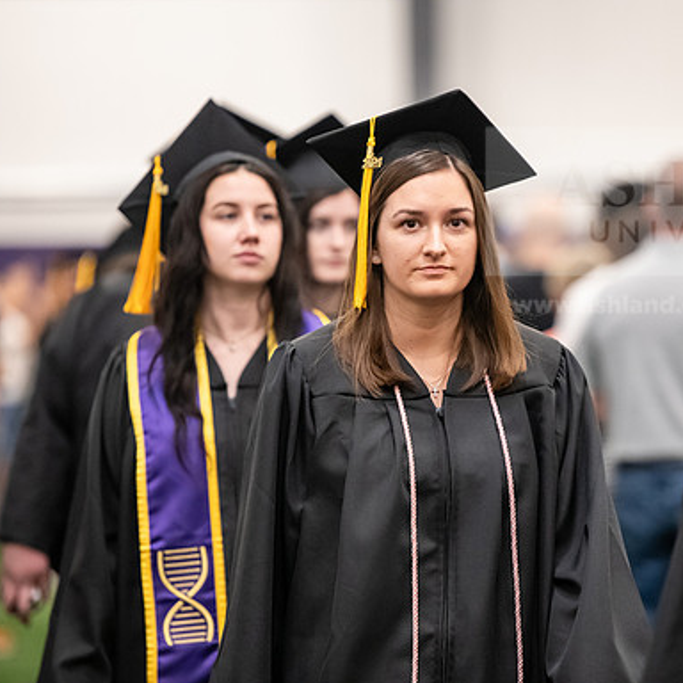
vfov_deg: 7.6
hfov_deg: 7.6
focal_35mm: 231
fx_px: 5157
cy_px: 342
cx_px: 432
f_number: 3.2
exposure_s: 1/200
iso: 3200
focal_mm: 180
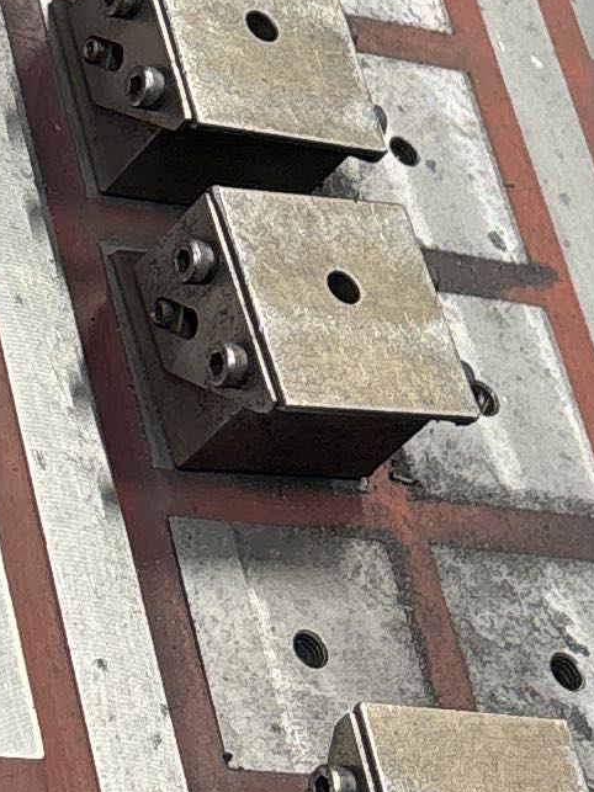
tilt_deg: -39.2
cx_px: 17
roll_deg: -39.6
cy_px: -32
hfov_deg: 9.1
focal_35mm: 163
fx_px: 3731
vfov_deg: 12.0
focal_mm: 5.96
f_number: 1.6
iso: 100
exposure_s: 1/50
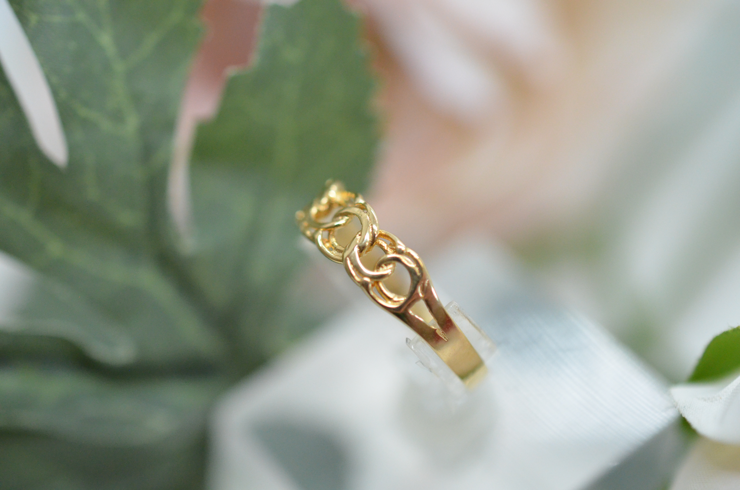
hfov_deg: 33.5
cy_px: 245
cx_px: 370
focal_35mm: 60
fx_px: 1231
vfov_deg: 22.5
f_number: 4
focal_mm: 40
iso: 3200
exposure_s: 1/2000
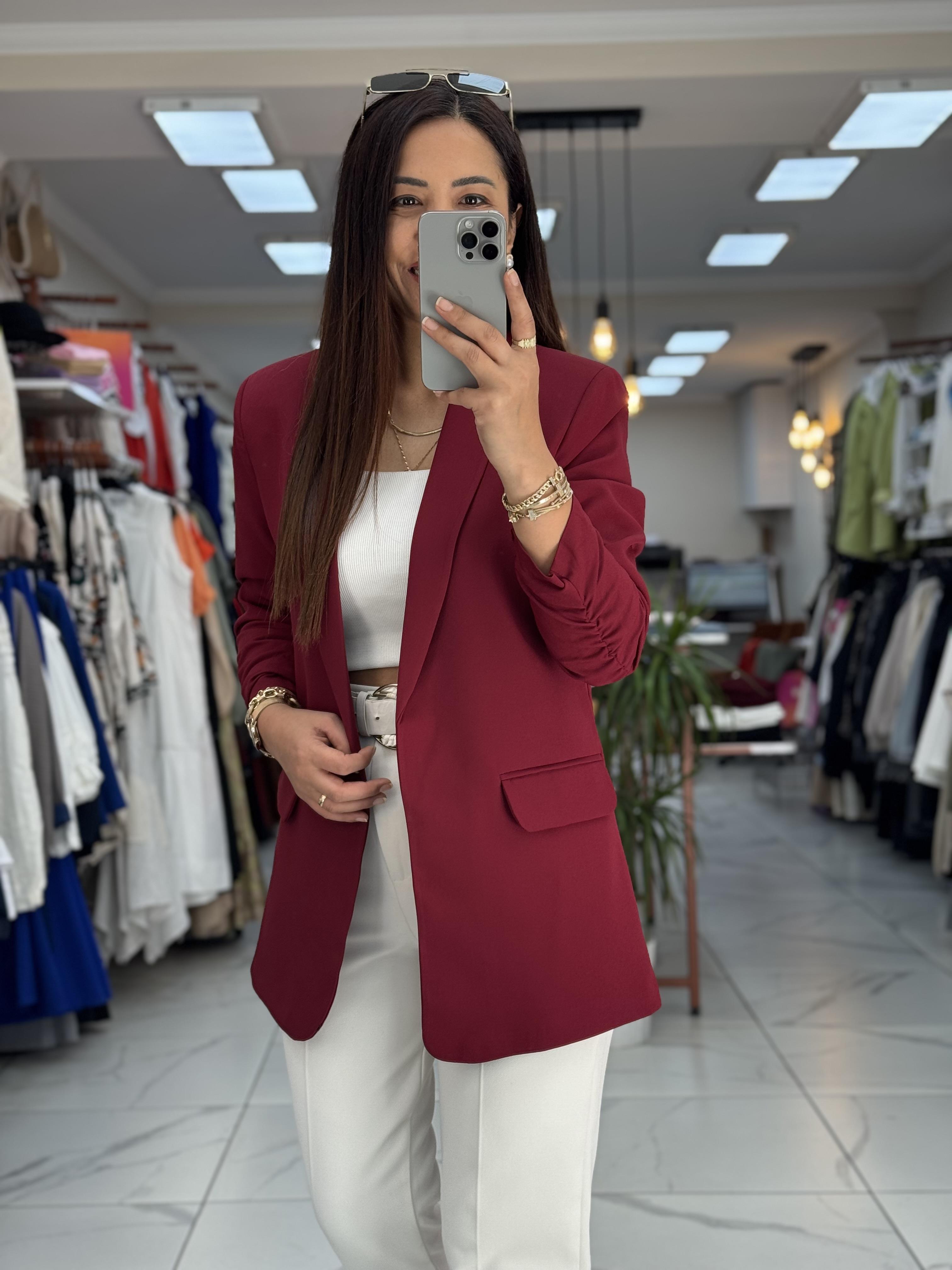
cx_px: 476
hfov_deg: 30.3
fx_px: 1760
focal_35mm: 48
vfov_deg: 39.7
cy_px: 635
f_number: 1.78
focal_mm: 6.76
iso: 64
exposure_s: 1/100
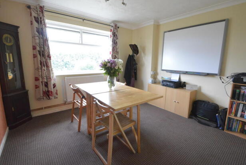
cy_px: 82
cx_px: 131
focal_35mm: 16
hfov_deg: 96.6
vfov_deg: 73.8
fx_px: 109
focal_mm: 10
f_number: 6.3
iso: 3200
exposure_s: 1/125
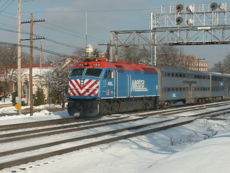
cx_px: 115
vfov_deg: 18.4
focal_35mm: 80
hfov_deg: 24.4
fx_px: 532
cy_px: 86
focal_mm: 13.31
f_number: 8
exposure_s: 1/250
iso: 50
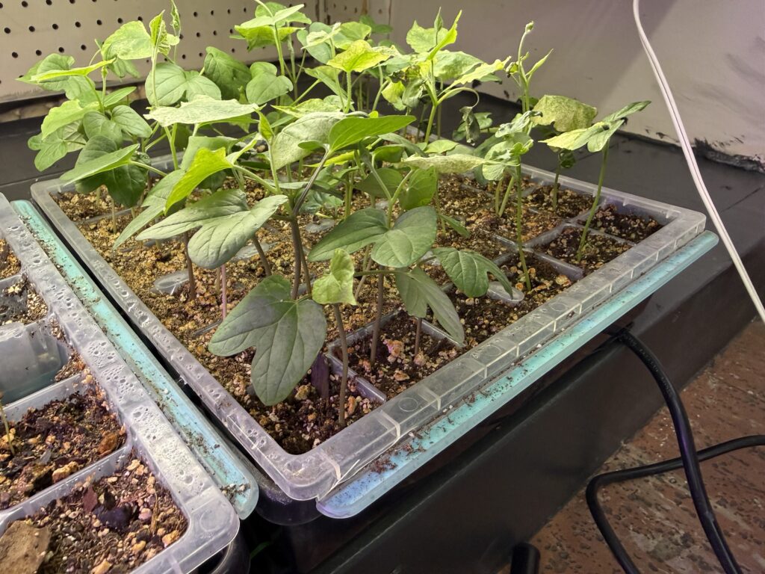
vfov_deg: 56.8
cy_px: 287
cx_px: 382
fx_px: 530
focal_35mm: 24
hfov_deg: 71.6
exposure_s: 1/60
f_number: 2.2
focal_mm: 2.22
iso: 200
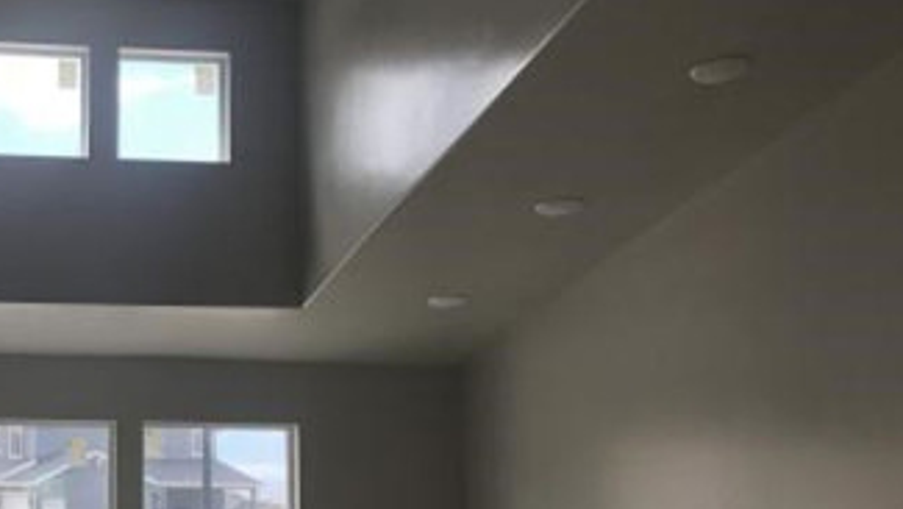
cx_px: 72
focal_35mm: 60
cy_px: 214
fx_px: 1437
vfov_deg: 20.1
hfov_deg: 32.9
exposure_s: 1/136
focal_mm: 4
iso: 20
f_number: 1.8
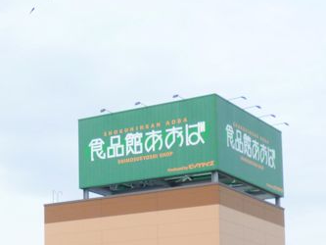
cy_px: 269
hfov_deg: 19.9
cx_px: 4
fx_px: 904
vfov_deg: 15.0
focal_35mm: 96
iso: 100
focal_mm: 5.7
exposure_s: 1/1000
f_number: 2.9
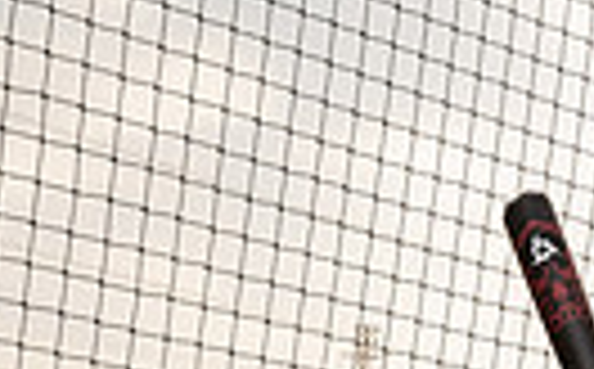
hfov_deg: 14.8
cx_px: 608
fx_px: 2246
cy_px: 963
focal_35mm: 139
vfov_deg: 8.4
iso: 400
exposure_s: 1/250
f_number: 13
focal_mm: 40
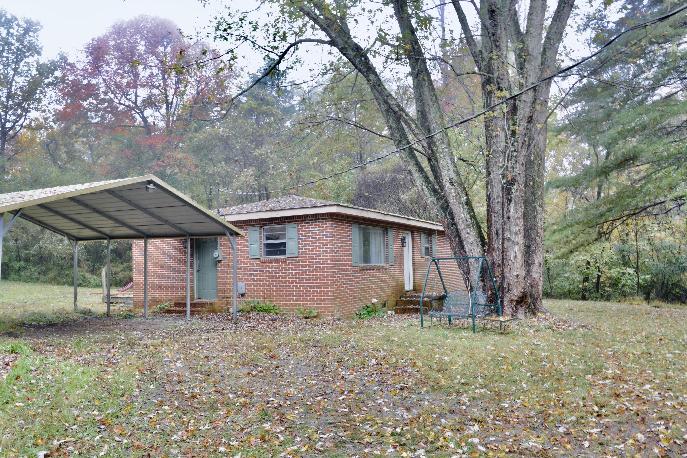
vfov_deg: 49.6
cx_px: 336
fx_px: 496
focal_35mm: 26
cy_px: 236
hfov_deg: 69.4
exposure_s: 1/30
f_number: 14
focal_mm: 24
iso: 1600
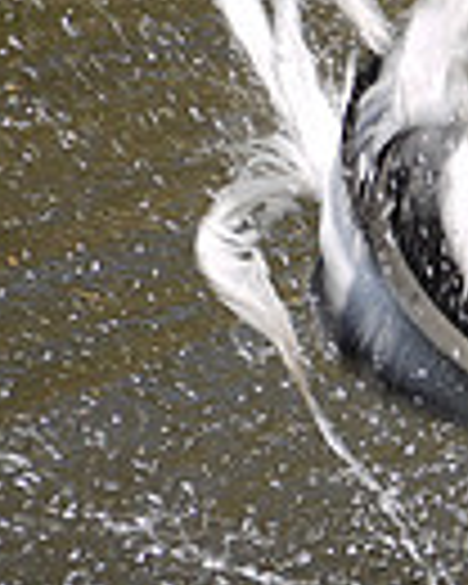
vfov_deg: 3.1
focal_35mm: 629
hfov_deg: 2.4
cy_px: 380
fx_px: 10890
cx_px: 1125
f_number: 5
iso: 100
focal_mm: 72
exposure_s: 1/500
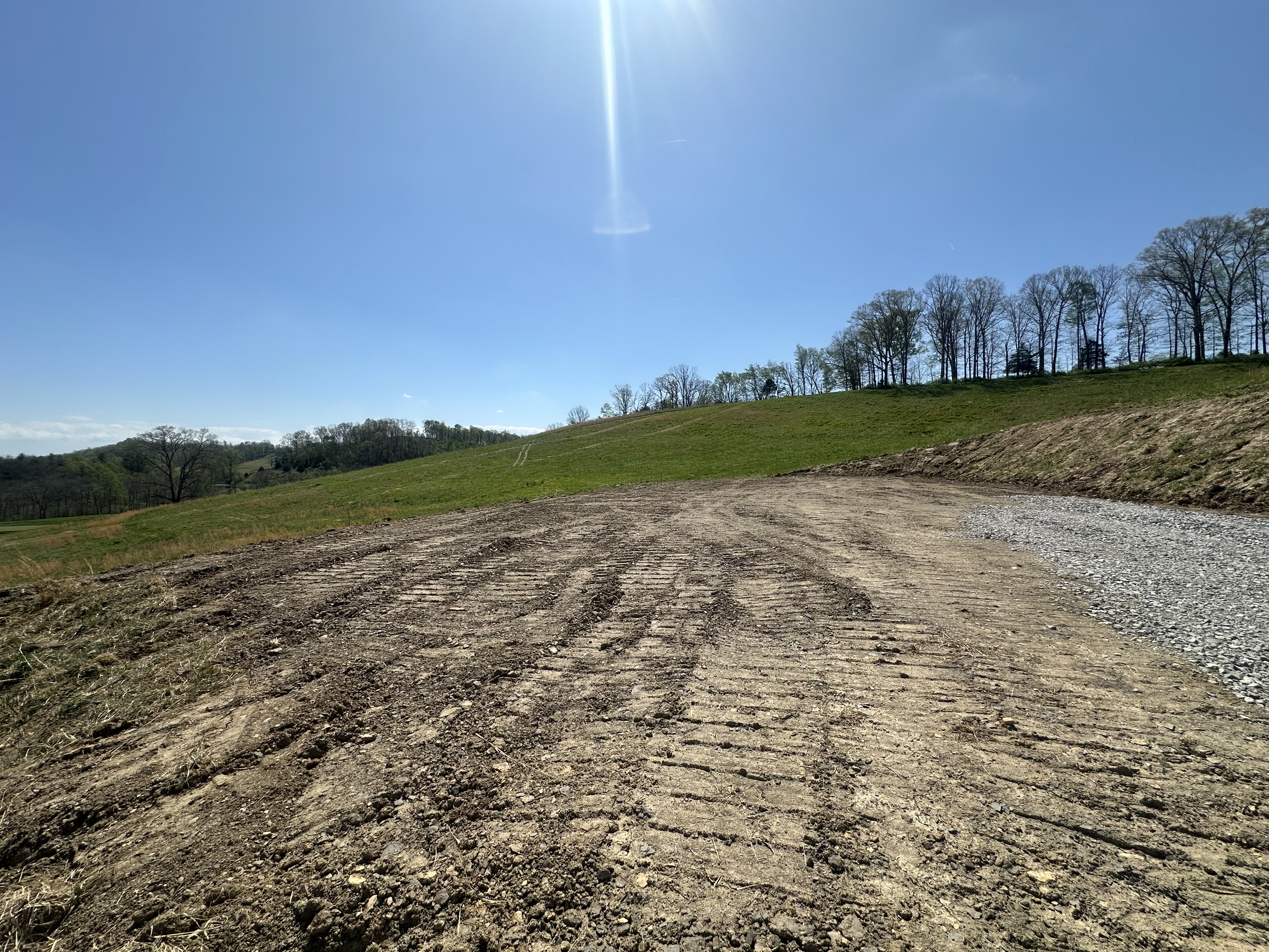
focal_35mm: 14
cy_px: 476
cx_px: 634
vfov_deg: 85.7
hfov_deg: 102.1
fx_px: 513
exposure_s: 1/3509
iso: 50
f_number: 2.2
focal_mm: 2.22
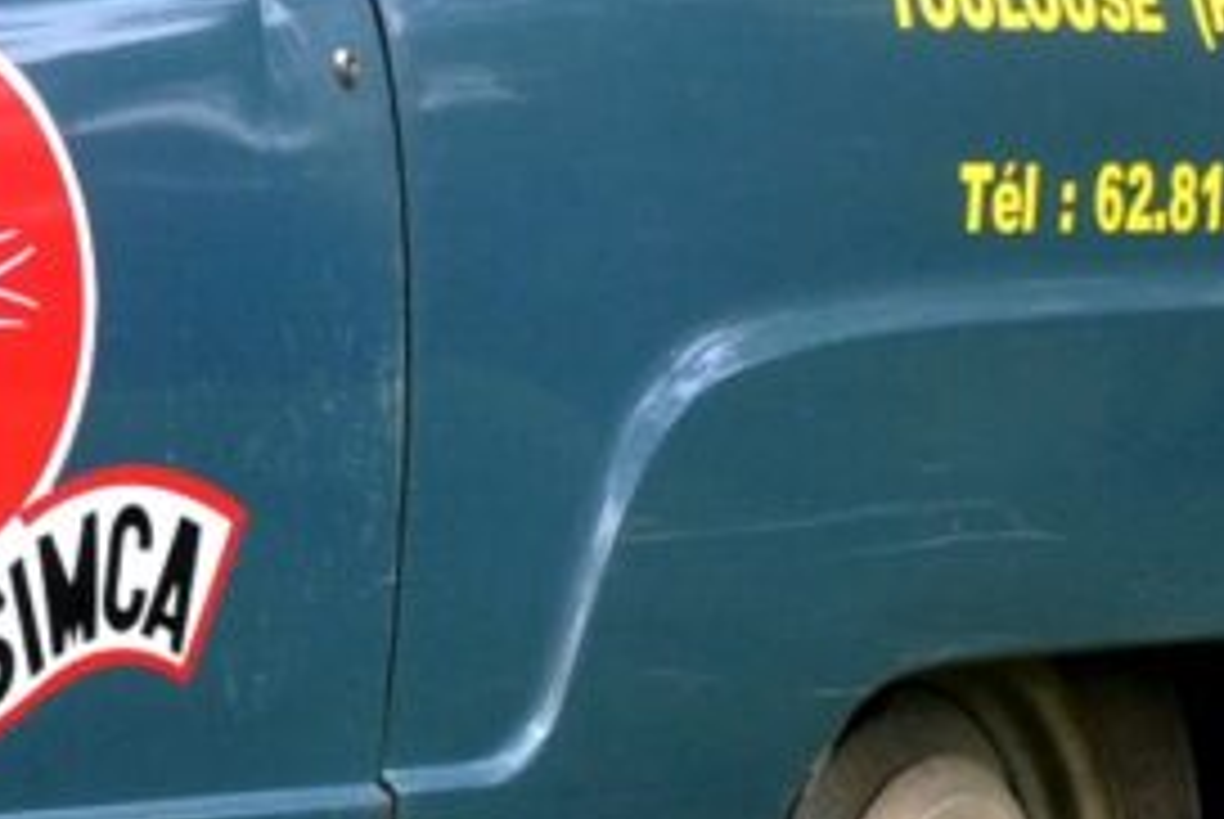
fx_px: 21094
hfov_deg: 3.3
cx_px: -1426
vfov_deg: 2.2
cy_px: 153
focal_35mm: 620
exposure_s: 1/500
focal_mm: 75
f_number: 5.3
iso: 640
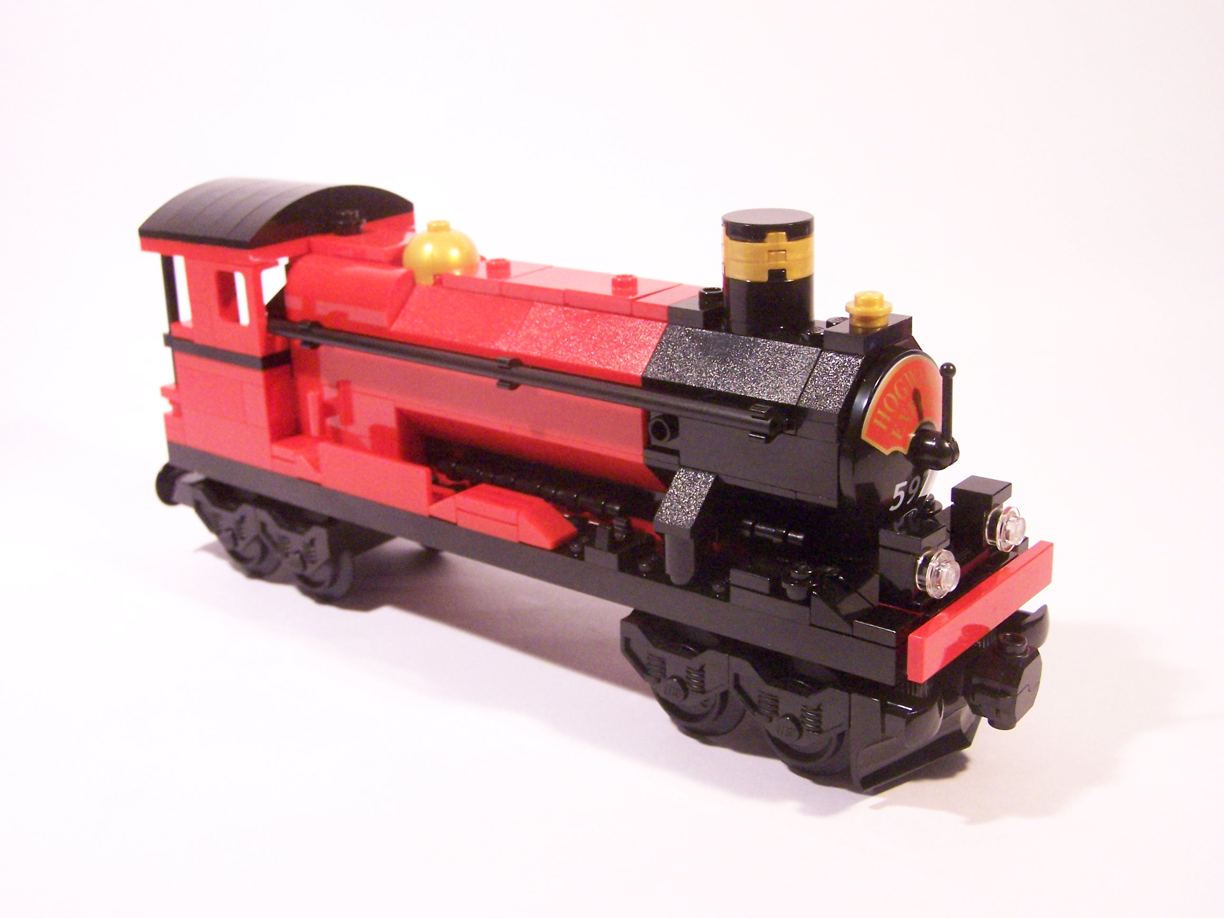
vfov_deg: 33.6
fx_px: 1520
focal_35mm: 43
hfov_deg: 43.9
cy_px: 459
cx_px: 612
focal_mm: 7.1
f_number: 3.2
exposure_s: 1/30
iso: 400
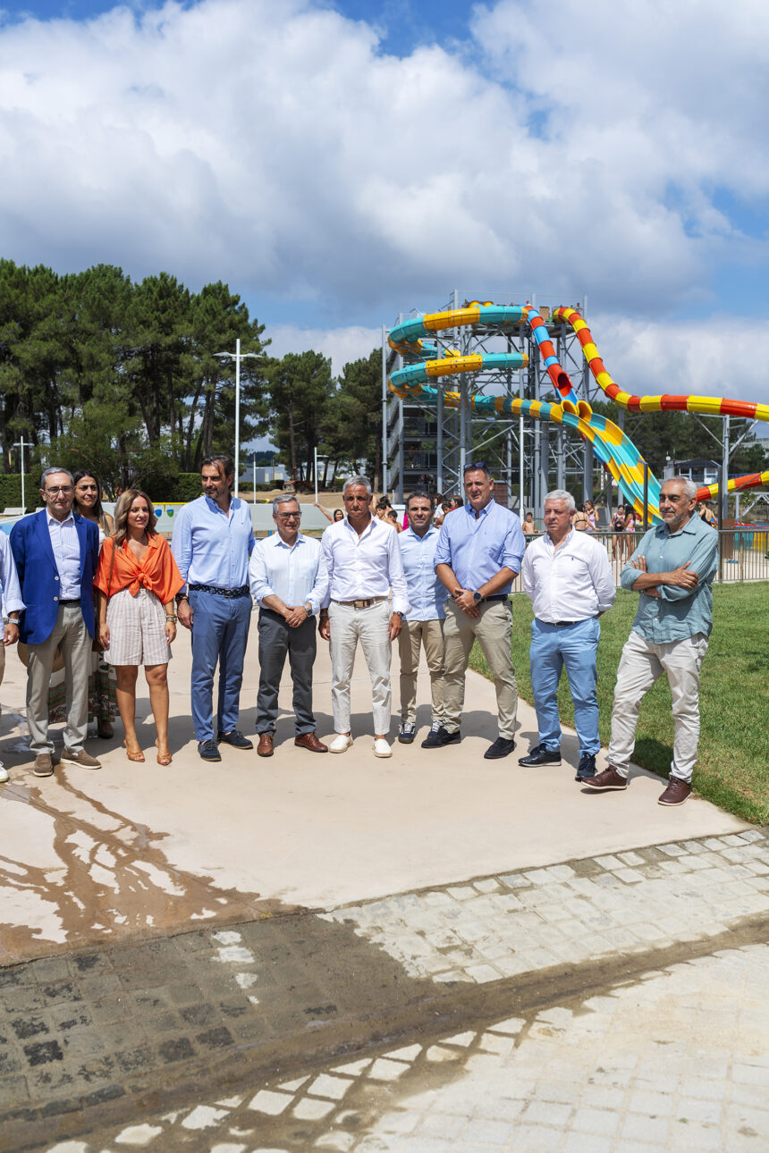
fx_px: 1121
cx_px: 384
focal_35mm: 35
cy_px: 576
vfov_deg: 54.4
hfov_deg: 37.9
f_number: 4
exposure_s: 1/2000
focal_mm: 35
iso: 100
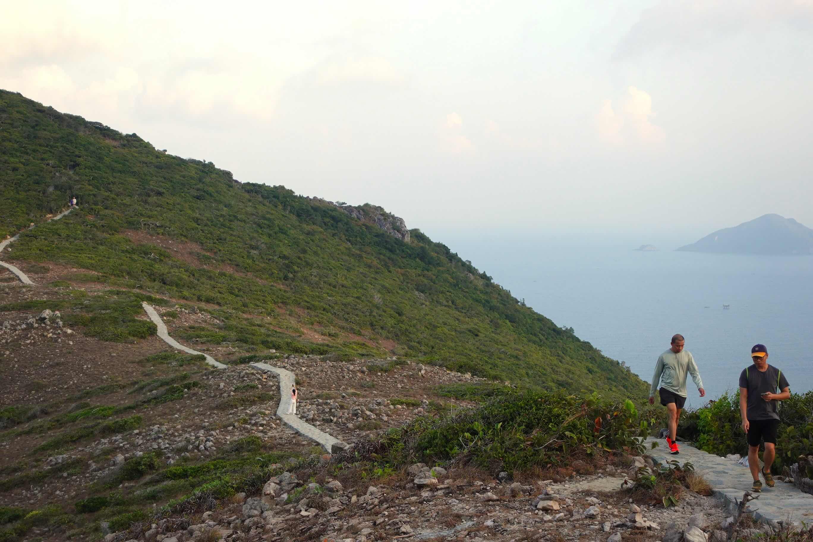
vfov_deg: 21.2
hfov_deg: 31.4
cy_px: 271
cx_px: 406
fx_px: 1445
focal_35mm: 64
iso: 250
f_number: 3.5
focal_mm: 23.64
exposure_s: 1/640
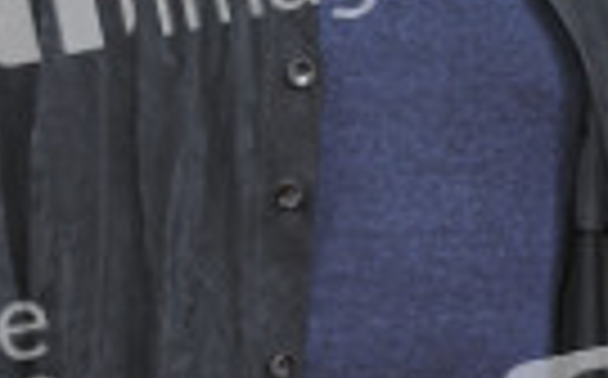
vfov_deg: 7.7
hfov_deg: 12.4
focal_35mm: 169
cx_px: 324
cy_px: 184
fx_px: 2797
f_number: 6.3
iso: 1000
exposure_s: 1/320
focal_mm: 56
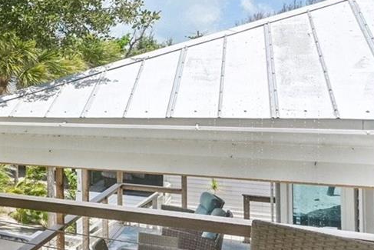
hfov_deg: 30.3
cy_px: 95
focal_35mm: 46
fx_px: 478
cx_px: -149
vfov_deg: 29.2
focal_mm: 14
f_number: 8
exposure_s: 1/640
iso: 400
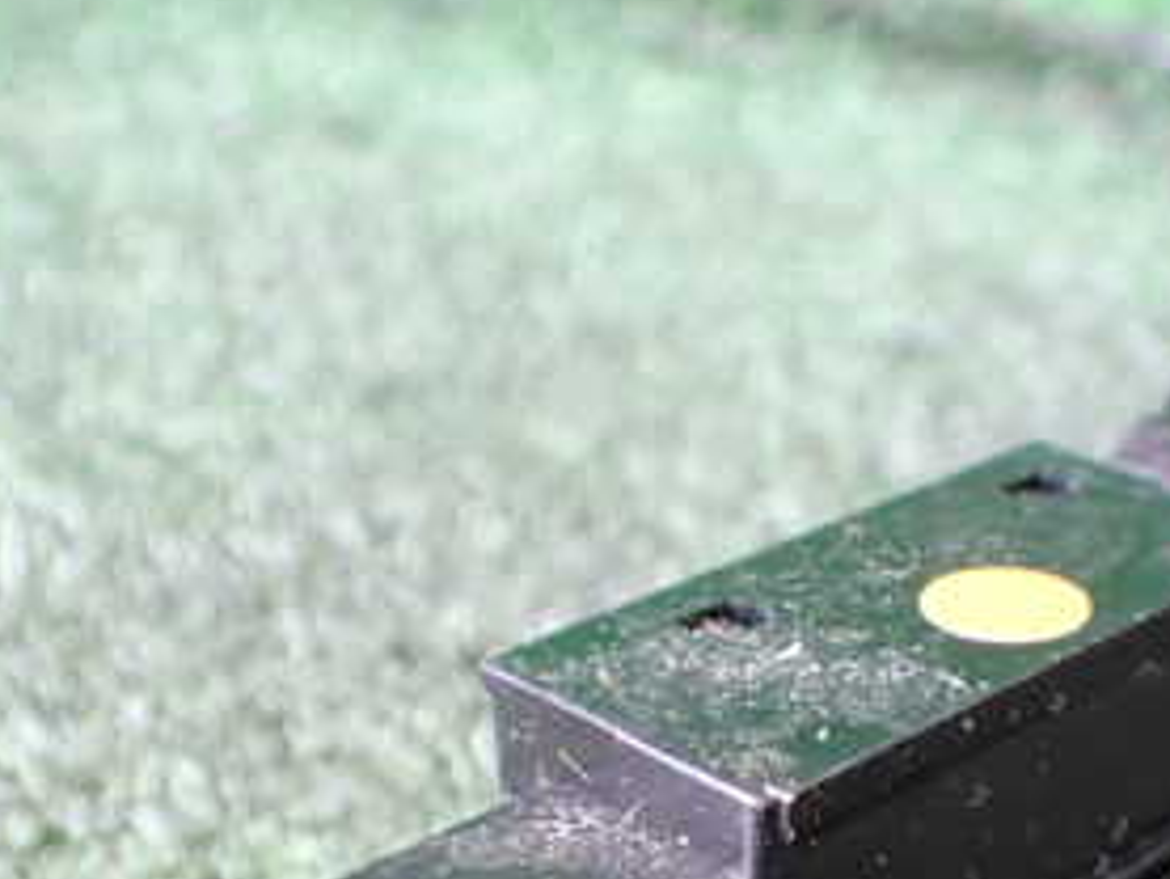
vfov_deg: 22.0
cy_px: 816
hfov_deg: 29.4
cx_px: 874
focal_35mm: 65
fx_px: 2198
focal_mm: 5.4
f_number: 2.3
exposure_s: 1/40
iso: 800
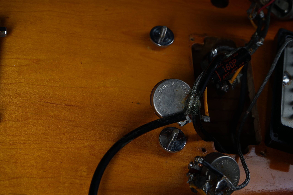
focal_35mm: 70
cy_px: 98
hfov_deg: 28.8
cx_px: 146
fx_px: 570
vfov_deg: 19.5
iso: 80
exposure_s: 1/125
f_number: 11
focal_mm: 70
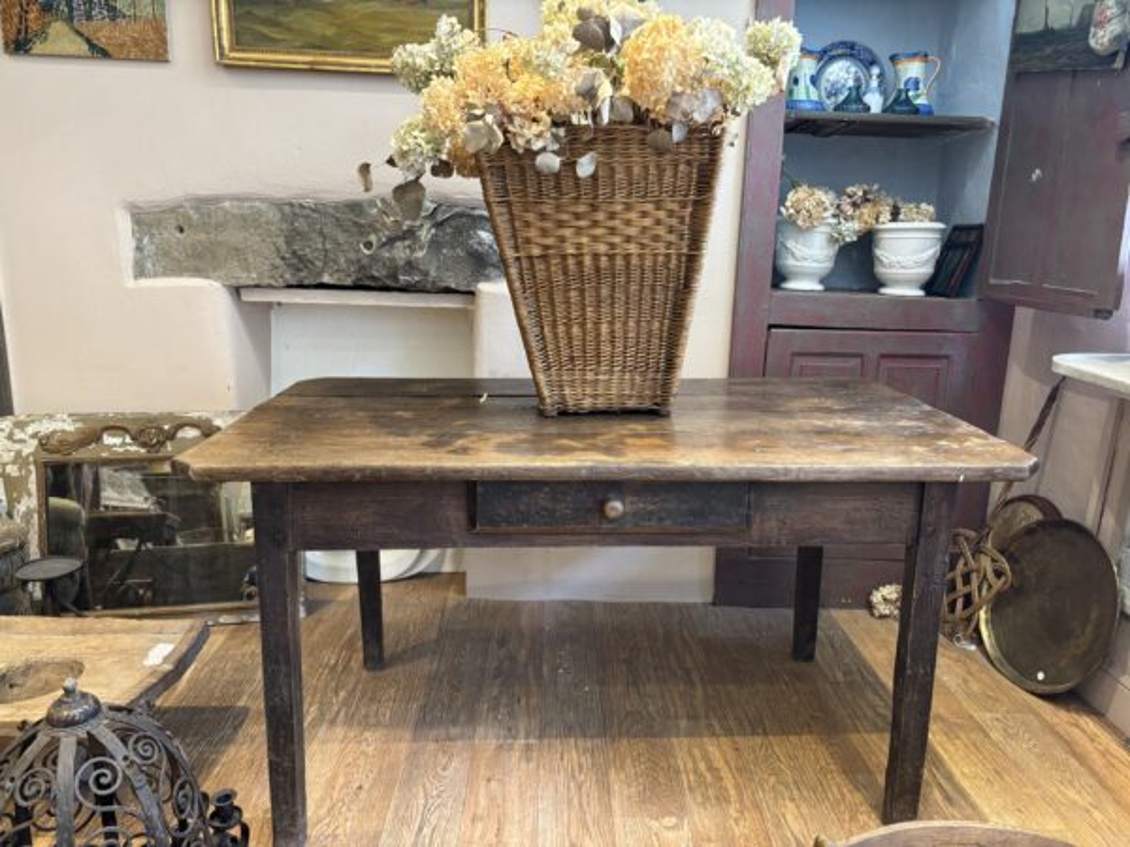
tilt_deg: -13.1
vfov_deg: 53.1
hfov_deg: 67.3
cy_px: 424
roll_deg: -1.2
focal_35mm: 26
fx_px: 849
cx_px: 565
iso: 320
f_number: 1.6
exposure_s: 1/50
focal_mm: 5.96
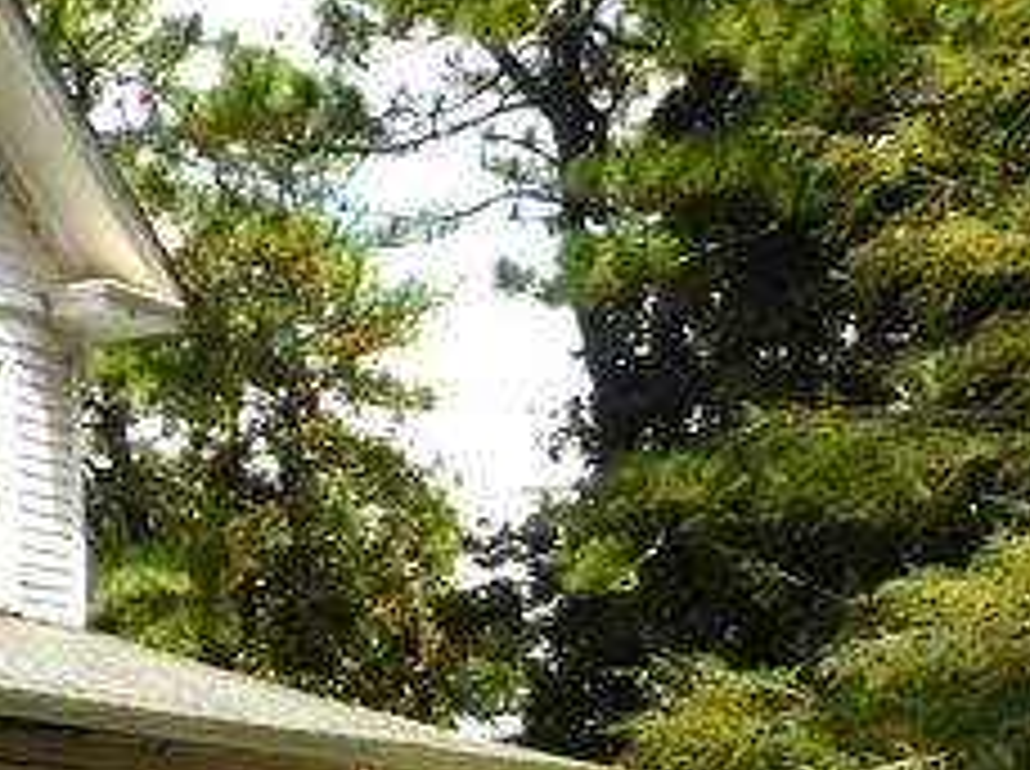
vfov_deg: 14.2
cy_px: 666
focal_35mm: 103
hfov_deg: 15.7
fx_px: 3060
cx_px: -945
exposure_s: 1/400
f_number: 6
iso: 125
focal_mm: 4
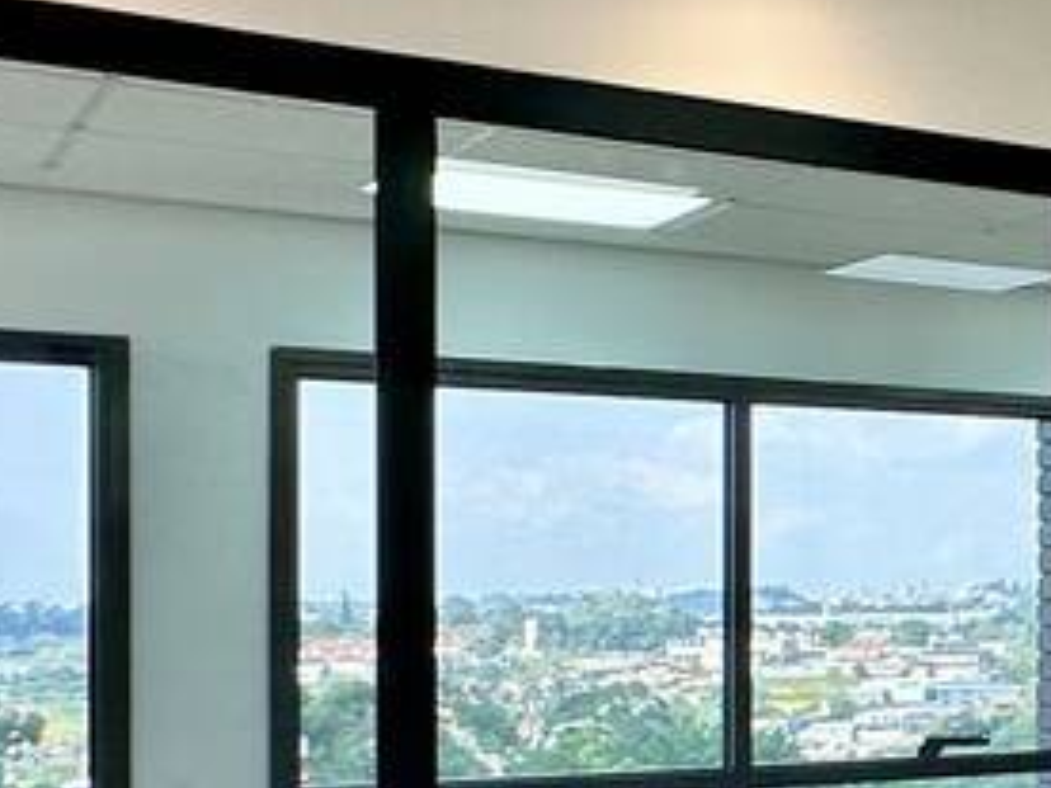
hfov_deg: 19.0
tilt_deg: +0.5
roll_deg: -0.3
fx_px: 2216
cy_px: 594
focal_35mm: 73
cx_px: 1984
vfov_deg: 20.0
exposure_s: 1/120
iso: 64
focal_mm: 2.22
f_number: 2.2
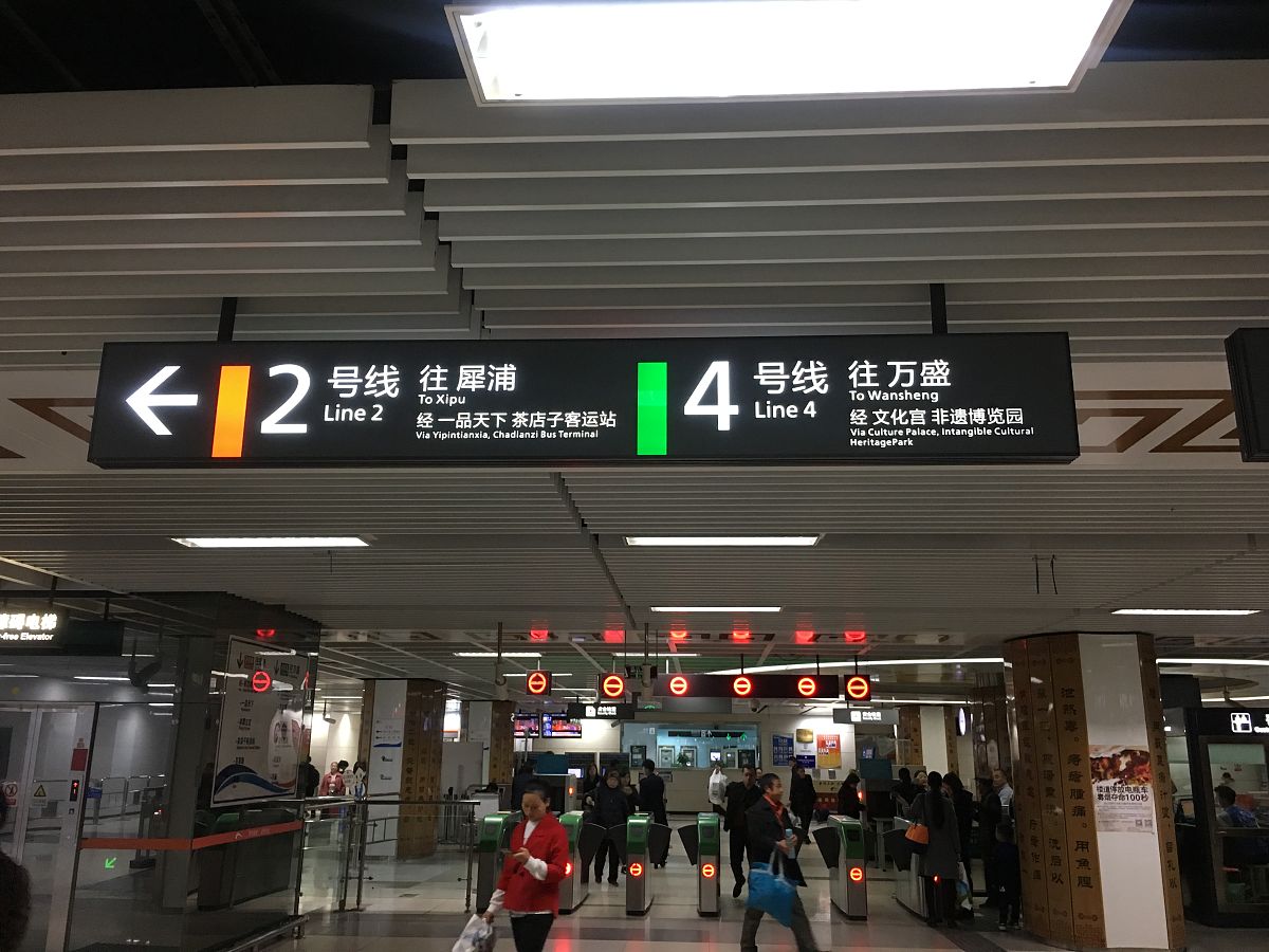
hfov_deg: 61.7
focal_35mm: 29
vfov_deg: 48.2
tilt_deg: +15.7
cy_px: 476
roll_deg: -0.4
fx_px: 1063
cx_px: 634
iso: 80
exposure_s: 1/17
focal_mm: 4.15
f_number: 2.2
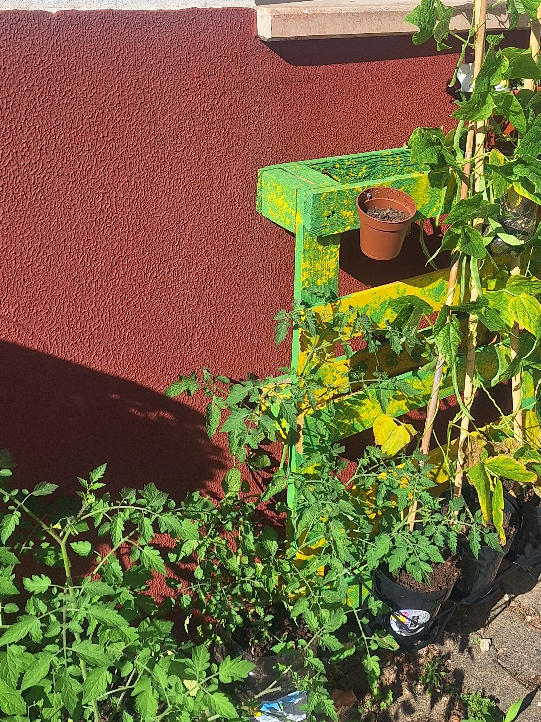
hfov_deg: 32.4
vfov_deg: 42.7
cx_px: 389
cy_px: 278
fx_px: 917
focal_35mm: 44
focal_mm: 5.54
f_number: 1.8
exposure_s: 1/4016
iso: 40
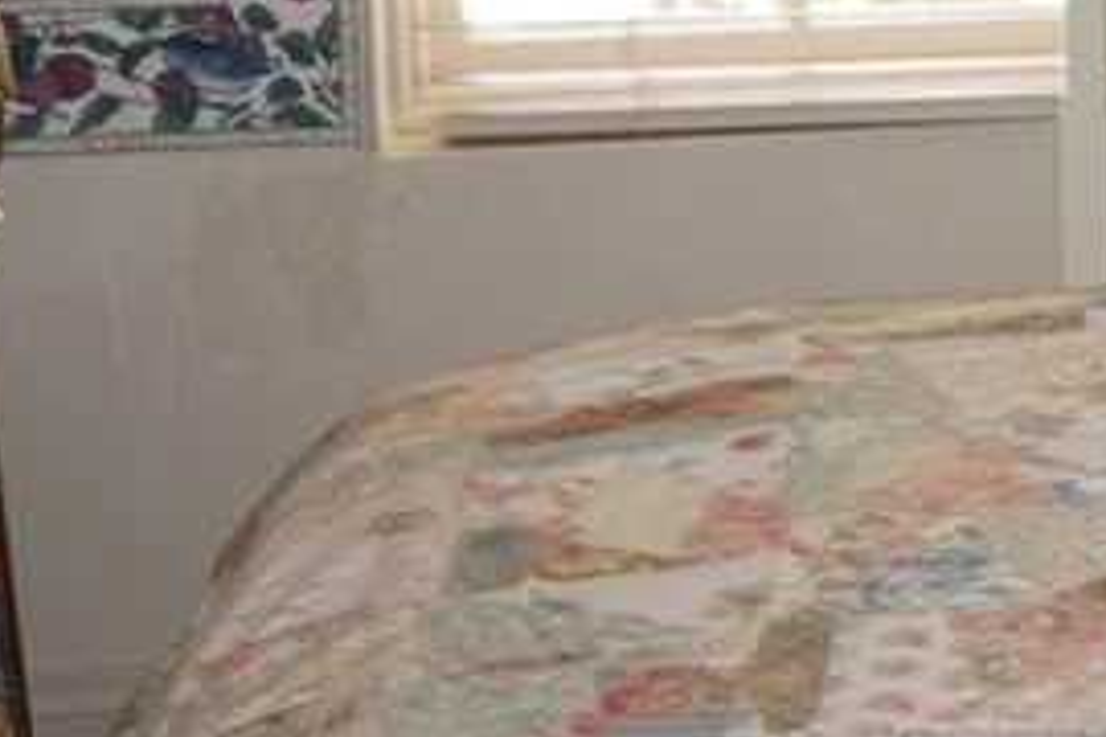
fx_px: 4884
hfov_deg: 11.9
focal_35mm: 159
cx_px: 2003
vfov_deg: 8.4
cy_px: -481
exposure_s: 1/60
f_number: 4.5
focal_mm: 28
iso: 500
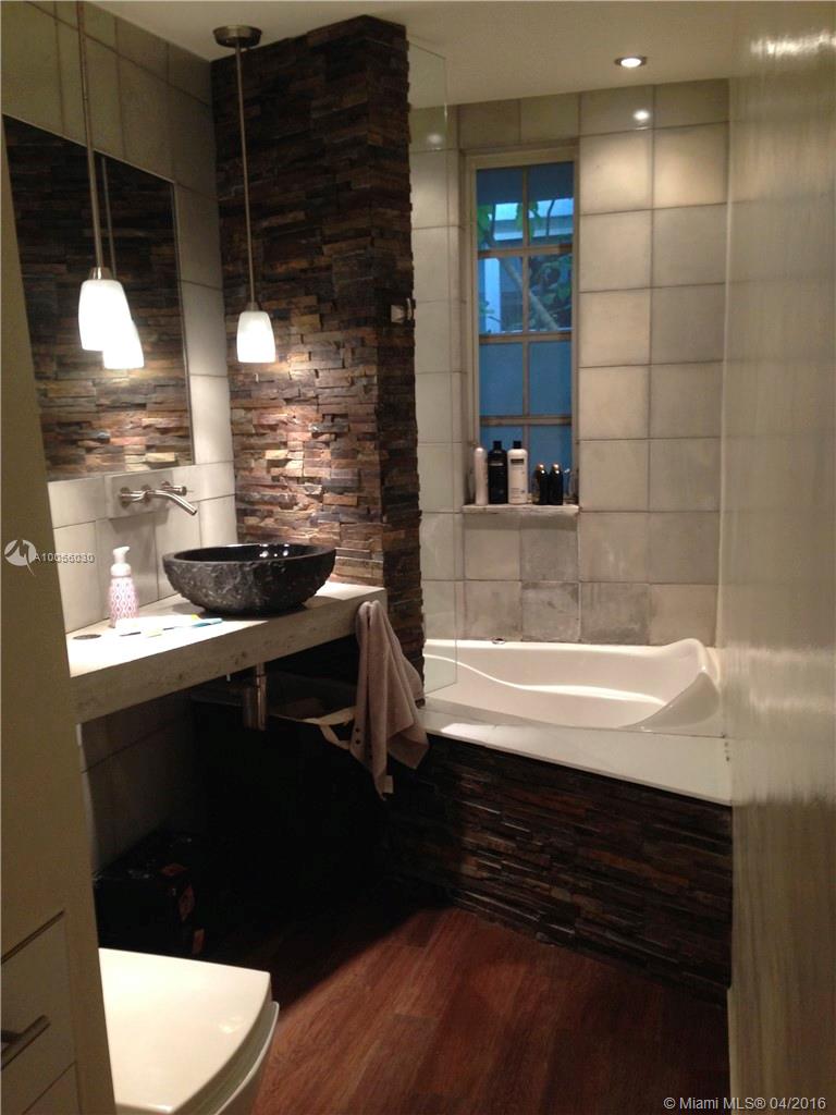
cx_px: 418
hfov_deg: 42.9
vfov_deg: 55.4
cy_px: 558
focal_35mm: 33
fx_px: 1063
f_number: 2.4
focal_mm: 4.12
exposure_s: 1/20
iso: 160
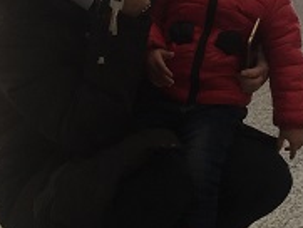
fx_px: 841
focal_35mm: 96
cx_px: 171
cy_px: -2
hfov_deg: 20.4
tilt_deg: -5.3
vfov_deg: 15.1
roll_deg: +2.0
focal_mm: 4.15
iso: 50
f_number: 2.2
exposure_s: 1/100
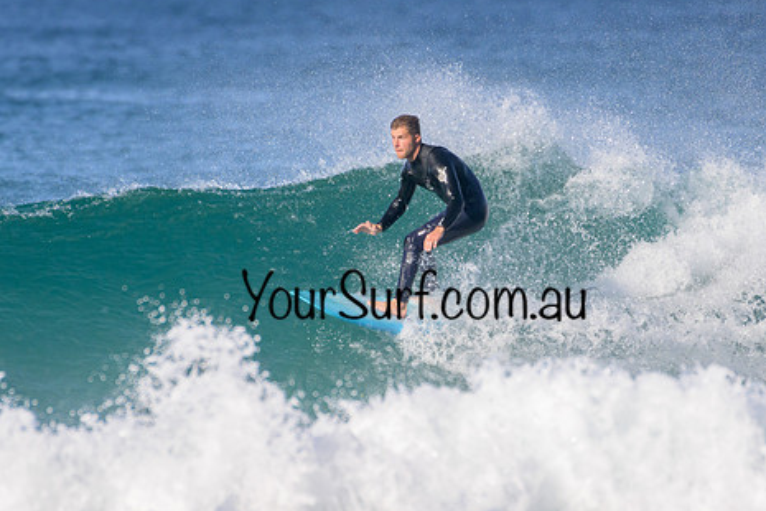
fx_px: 26531
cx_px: 412
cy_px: 281
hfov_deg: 1.7
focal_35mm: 1247
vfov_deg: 1.1
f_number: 11
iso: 1000
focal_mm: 1000
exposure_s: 1/2000
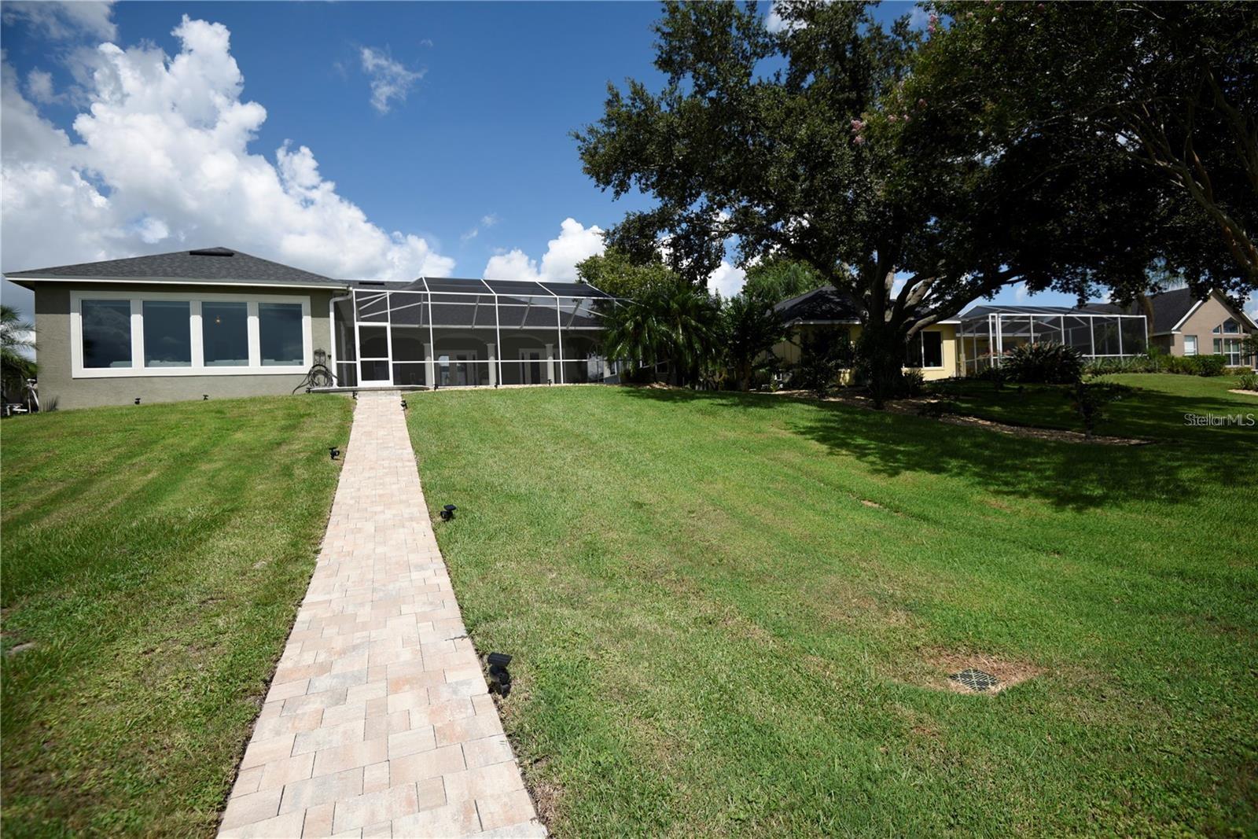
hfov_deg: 96.7
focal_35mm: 16
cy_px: 420
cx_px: 629
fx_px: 559
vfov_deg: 73.8
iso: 100
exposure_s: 1/1250
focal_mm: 16
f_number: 4.5
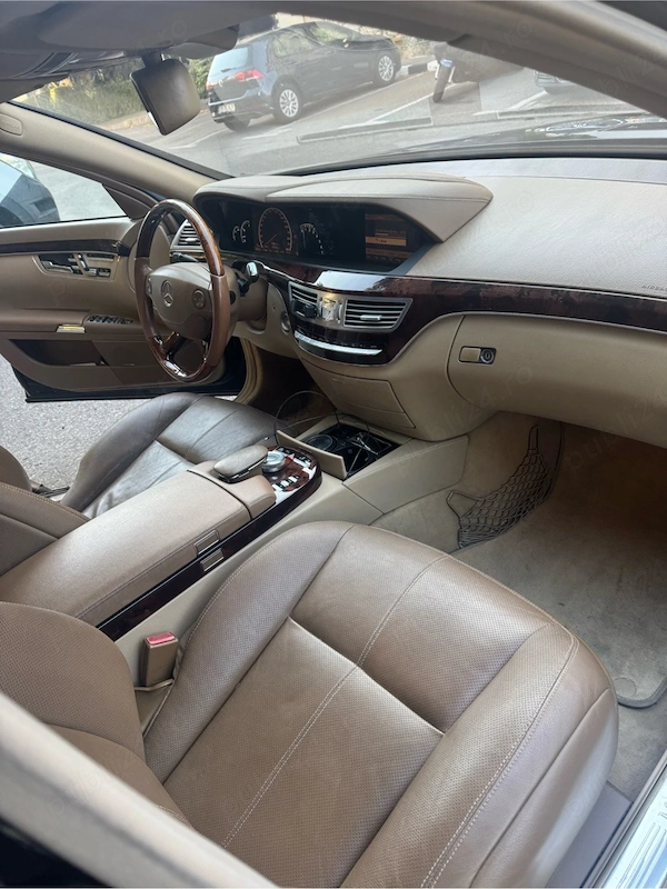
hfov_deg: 56.8
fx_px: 617
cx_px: 334
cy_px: 444
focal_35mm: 24
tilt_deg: -32.7
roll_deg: +15.3
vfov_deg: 71.6
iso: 125
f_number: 1.78
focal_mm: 6.76
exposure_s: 1/121
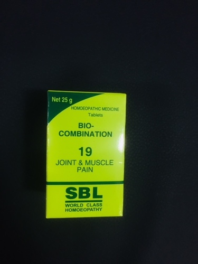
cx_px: 99
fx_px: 221
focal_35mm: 29
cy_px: 132
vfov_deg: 61.7
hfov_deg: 48.2
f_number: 2.2
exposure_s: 1/33
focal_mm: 4.15
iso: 100
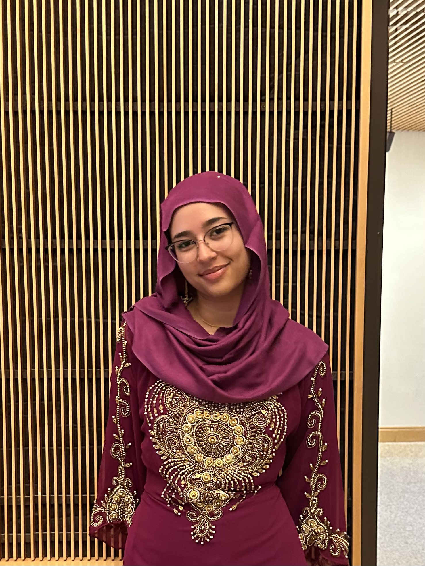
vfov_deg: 71.6
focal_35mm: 24
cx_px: 212
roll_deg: -0.5
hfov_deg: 56.8
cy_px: 283
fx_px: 393
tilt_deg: -5.9
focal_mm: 6.86
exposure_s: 1/60
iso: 800
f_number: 1.78
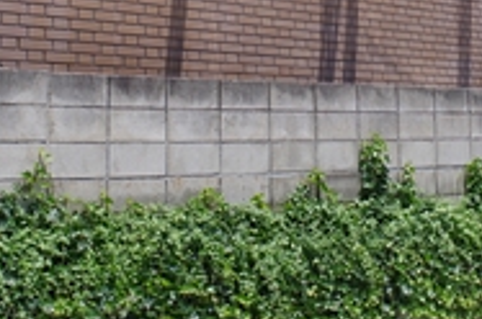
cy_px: -77
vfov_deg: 16.4
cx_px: 323
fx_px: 1056
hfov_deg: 25.6
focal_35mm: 79
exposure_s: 1/250
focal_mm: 20
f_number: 6.3
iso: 100
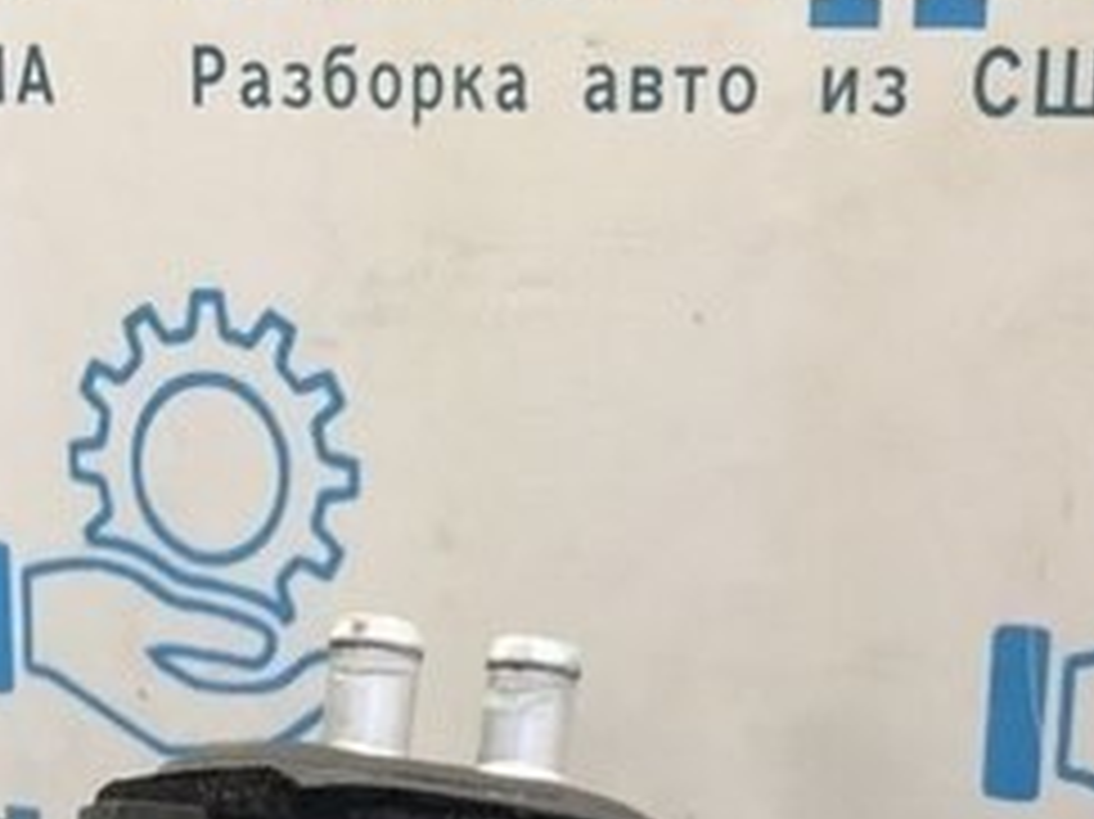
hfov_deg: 16.6
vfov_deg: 11.6
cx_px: 230
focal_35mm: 118
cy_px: 1480
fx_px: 3727
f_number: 1.8
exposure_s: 1/25
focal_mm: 4
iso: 40
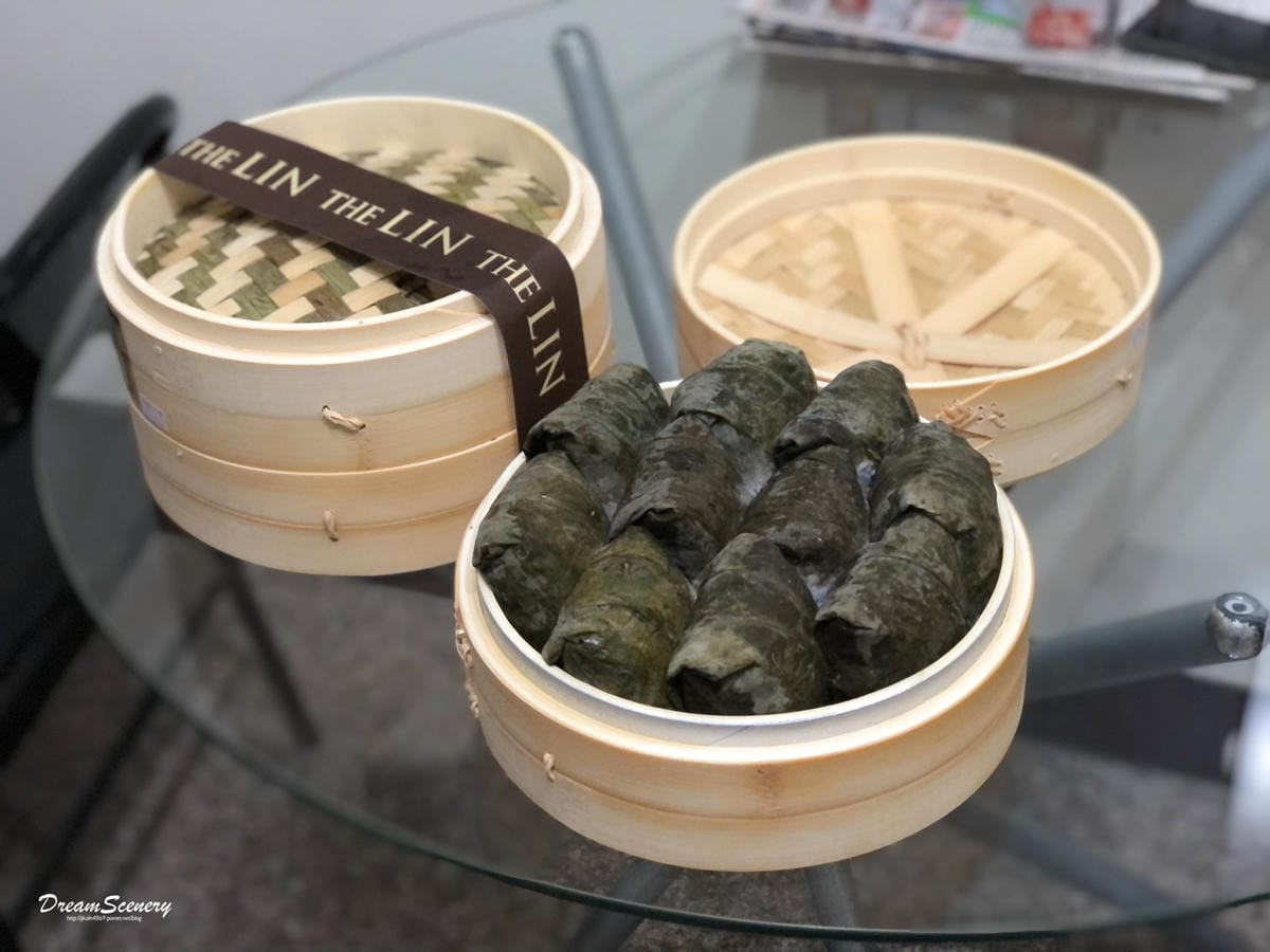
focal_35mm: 57
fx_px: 2091
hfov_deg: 33.8
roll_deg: +2.5
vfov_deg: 25.7
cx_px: 635
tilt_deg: -38.8
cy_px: 476
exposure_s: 1/30
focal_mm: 6.6
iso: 500
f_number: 2.8
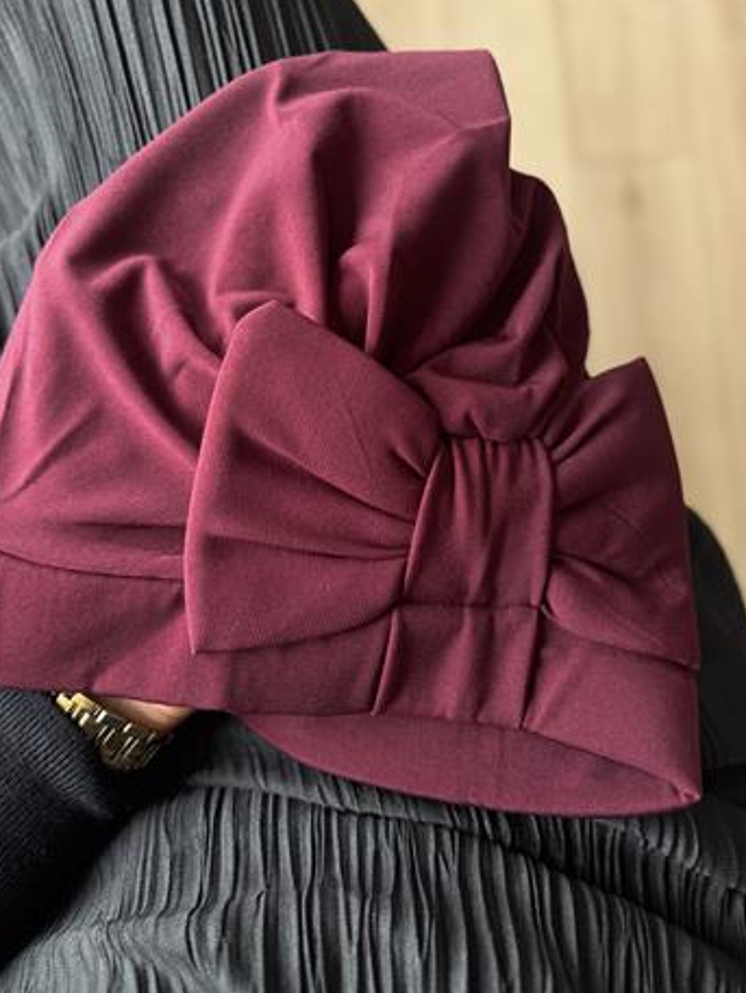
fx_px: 804
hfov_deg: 49.8
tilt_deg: -81.9
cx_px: 370
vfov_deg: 63.2
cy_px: 427
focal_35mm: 28
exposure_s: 1/50
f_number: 1.78
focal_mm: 6.76
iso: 200
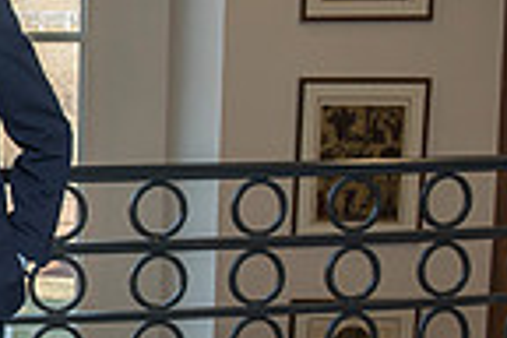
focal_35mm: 129
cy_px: 204
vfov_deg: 10.6
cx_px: -296
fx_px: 1817
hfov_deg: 14.6
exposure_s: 1/125
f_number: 5.6
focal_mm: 31
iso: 800
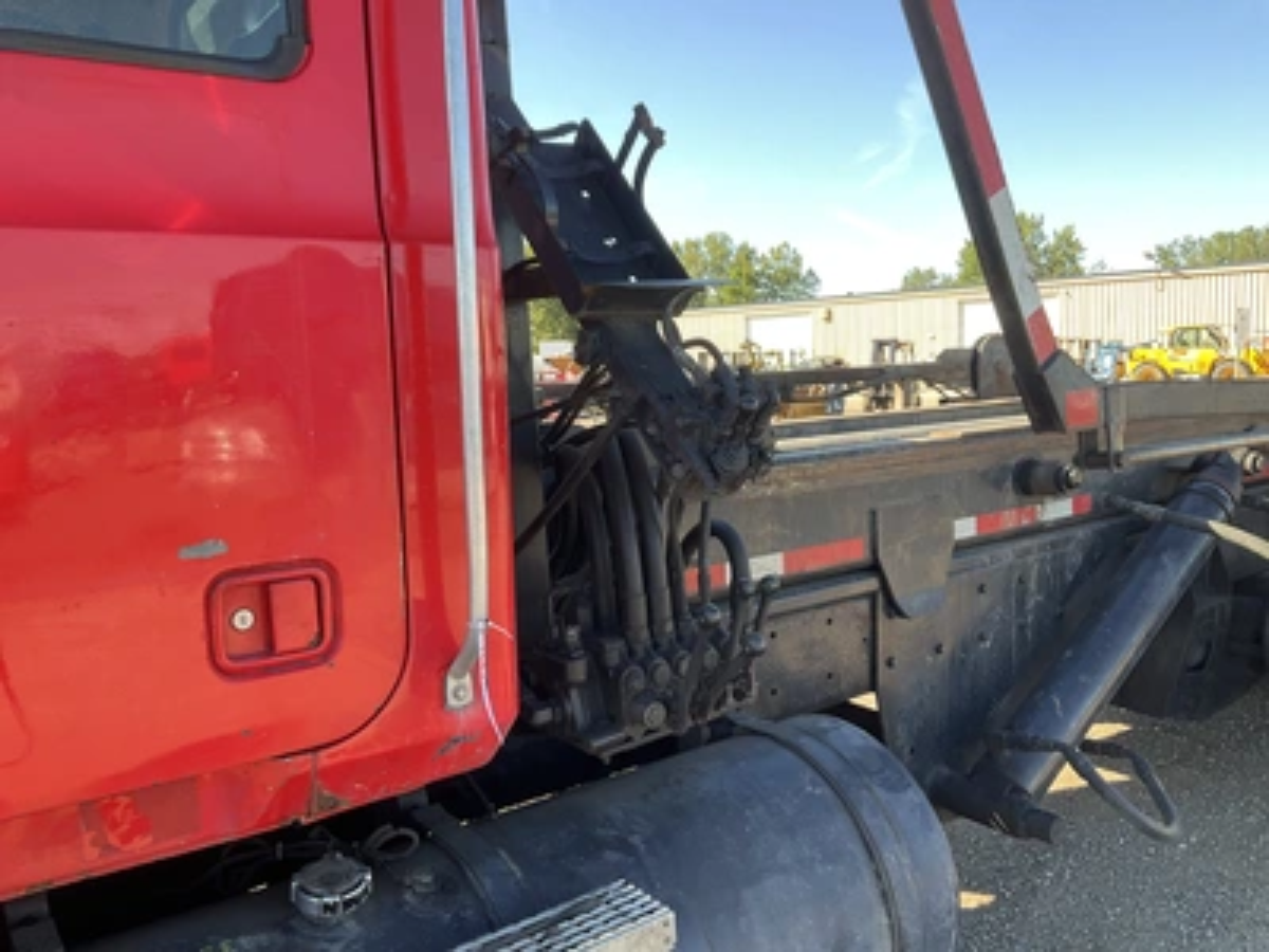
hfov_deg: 61.7
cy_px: 476
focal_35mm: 29
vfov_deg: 48.2
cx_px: 634
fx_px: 1063
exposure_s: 1/129
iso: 16
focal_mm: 3
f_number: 1.8
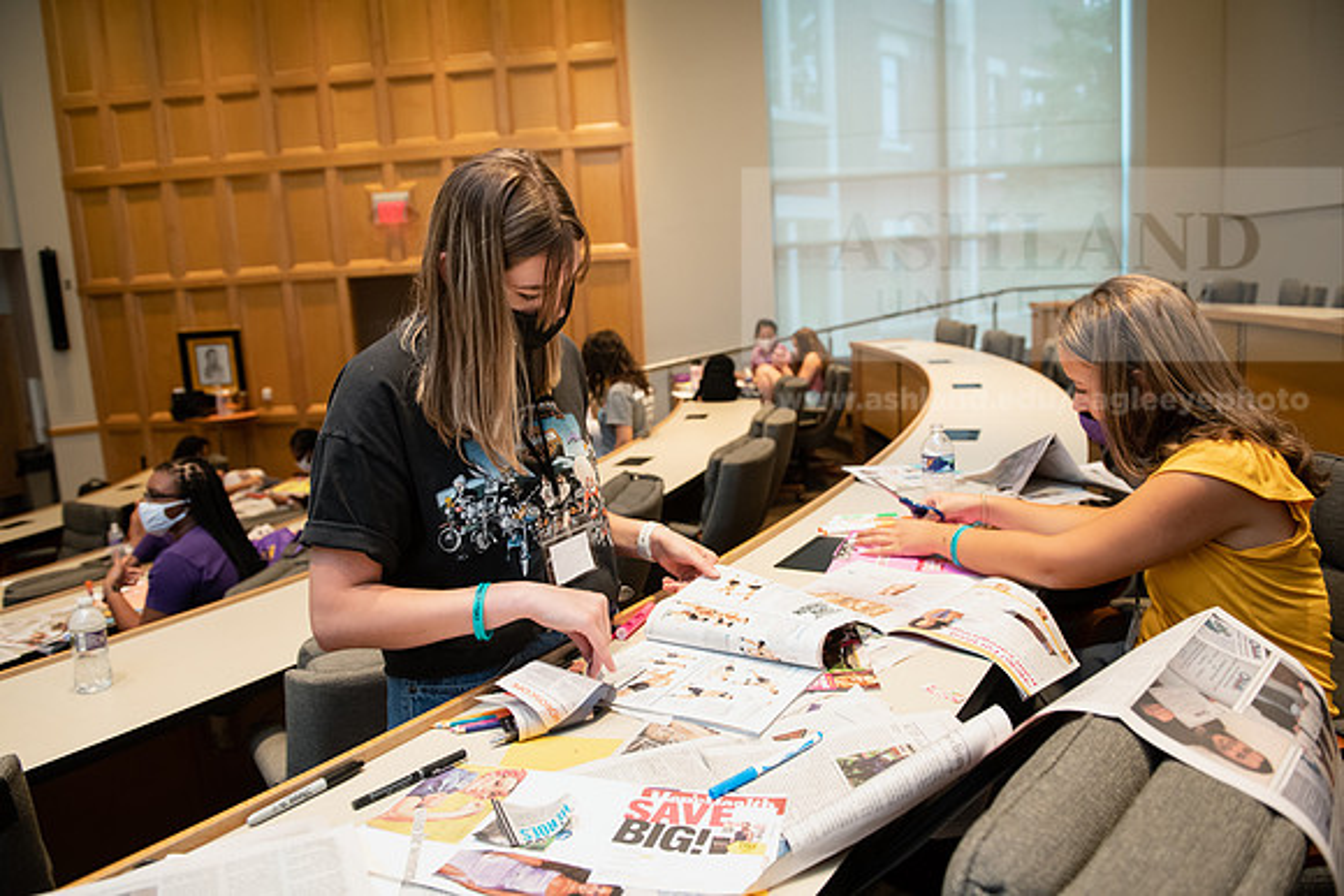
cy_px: 448
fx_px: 971
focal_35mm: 26
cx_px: 672
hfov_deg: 69.4
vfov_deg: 49.6
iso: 1250
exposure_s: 1/125
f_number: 3.5
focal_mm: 26
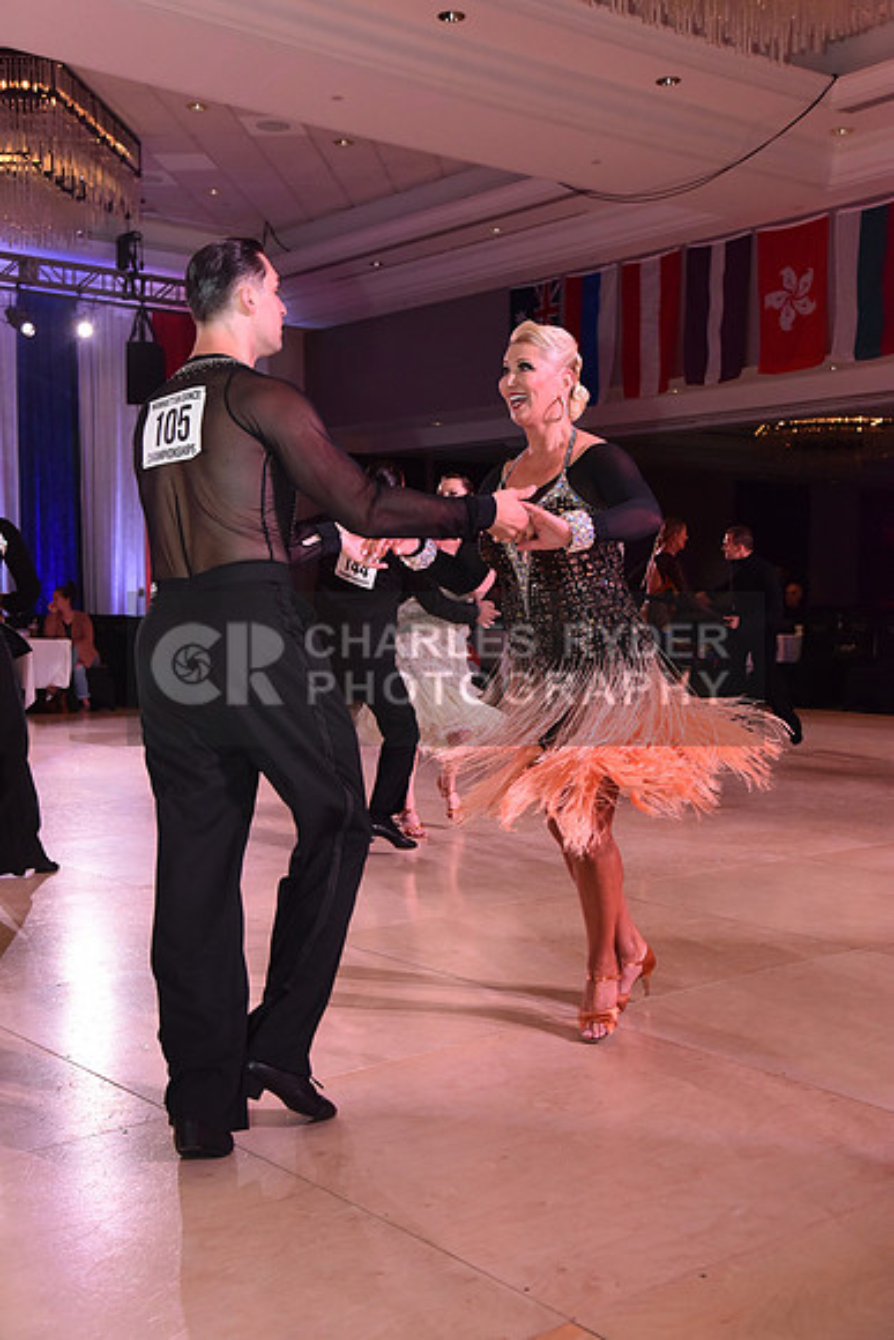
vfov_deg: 44.5
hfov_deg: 30.5
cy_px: 670
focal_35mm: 44
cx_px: 447
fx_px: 1638
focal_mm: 44
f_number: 7.1
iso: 2500
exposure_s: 1/320
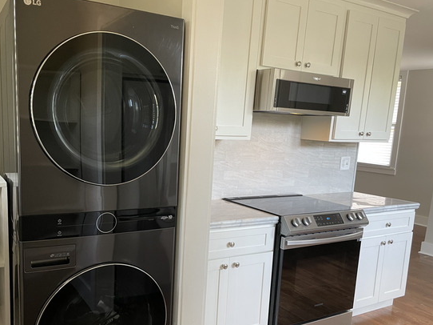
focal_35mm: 32
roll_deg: -2.5
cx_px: 173
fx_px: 400
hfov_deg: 56.4
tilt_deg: -10.5
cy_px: 198
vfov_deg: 43.9
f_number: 1.6
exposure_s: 1/60
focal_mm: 4.2
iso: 200
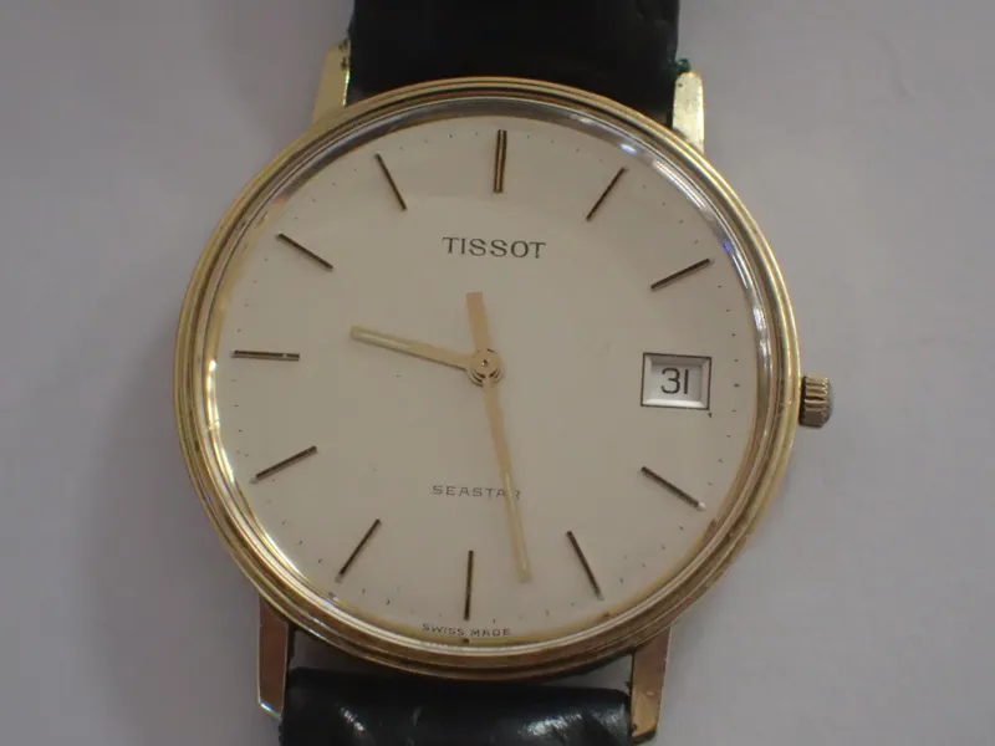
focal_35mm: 100
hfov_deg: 19.6
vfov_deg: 14.8
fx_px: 2874
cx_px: 498
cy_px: 373
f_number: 4.9
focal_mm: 18
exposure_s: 1/25
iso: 1600
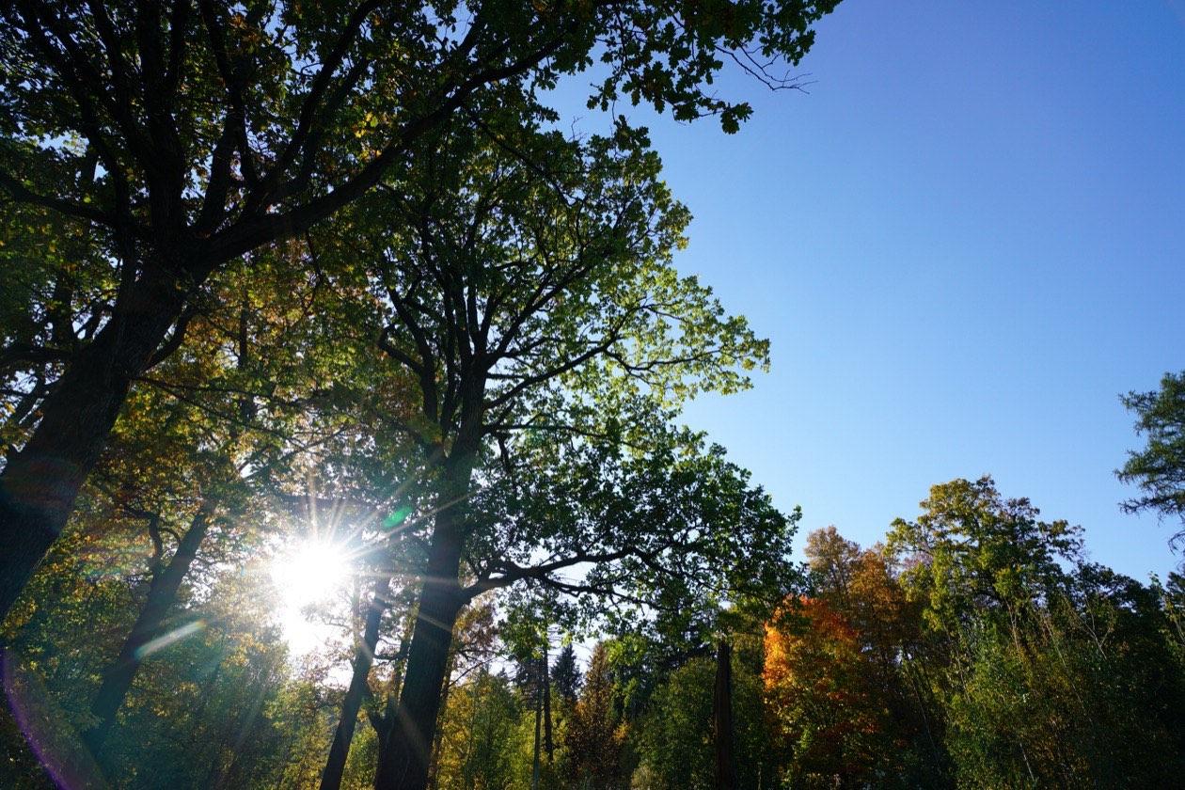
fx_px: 527
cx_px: 592
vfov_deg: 73.7
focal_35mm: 16
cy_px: 395
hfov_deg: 96.7
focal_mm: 16
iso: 400
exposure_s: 1/500
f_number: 8
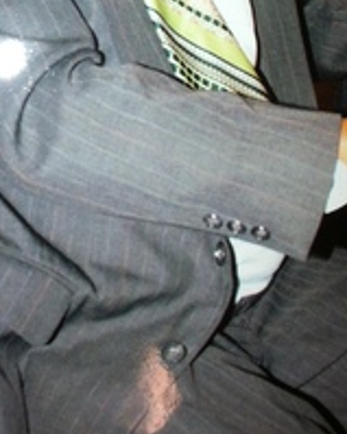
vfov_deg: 20.9
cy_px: -46
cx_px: 63
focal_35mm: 87
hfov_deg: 17.5
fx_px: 1118
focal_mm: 3.85
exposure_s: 1/175
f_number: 2.8
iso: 80
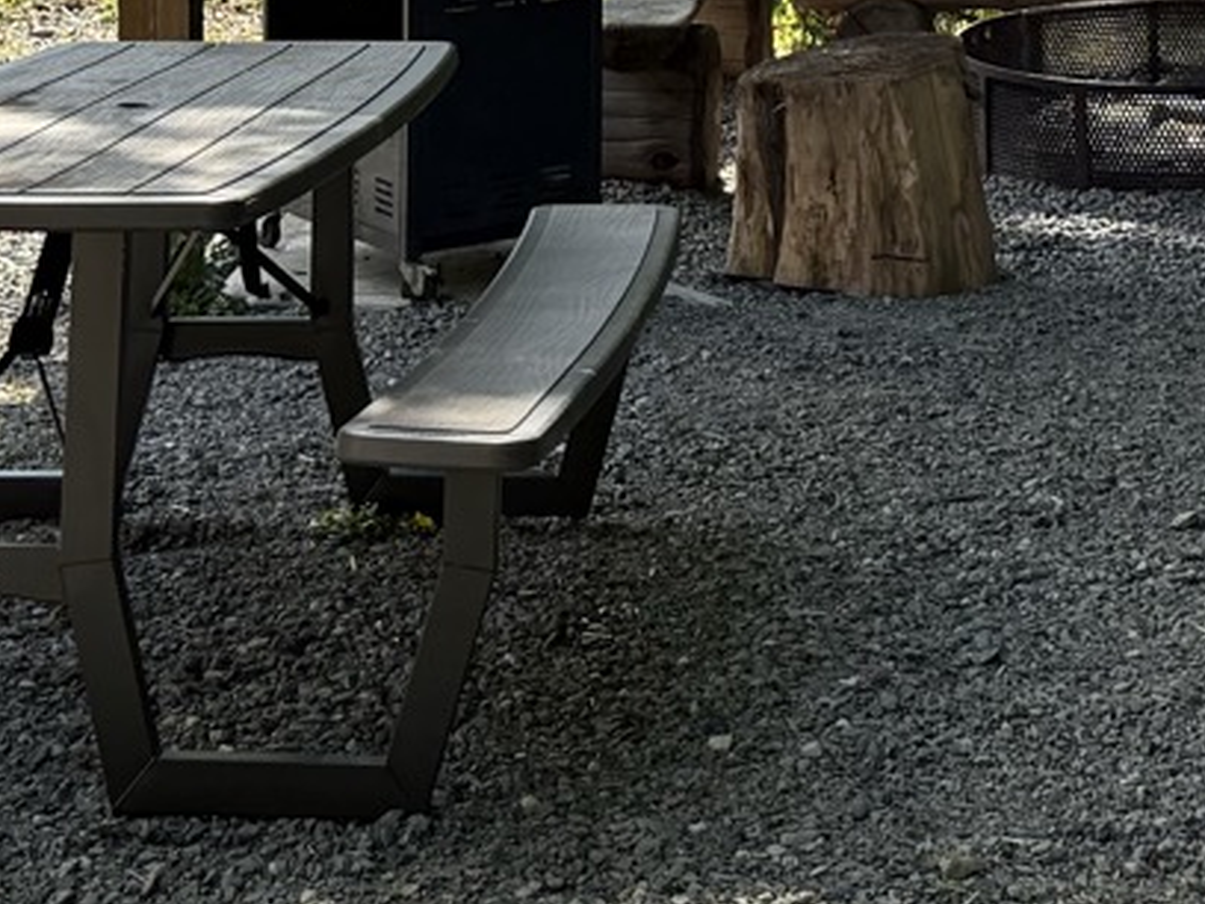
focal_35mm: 113
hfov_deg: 17.3
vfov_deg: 12.3
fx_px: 3934
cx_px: 960
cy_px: -579
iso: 100
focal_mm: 6.76
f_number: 1.78
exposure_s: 1/1770
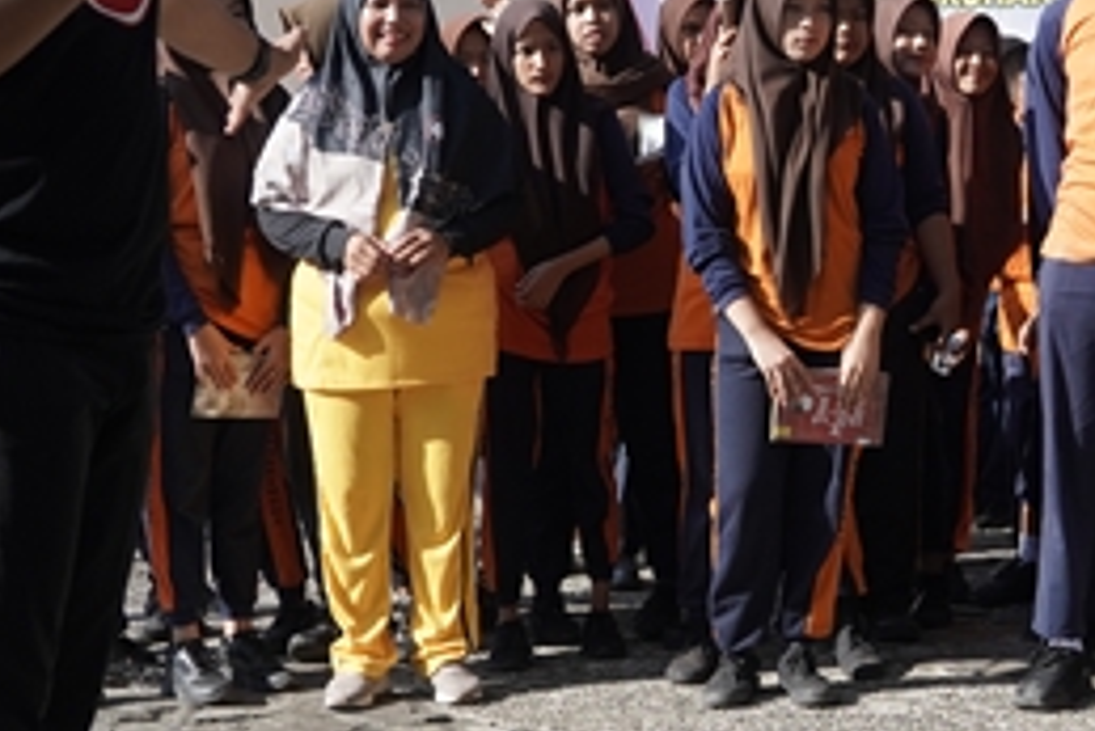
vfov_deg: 15.3
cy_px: 120
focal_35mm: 89
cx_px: 905
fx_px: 2708
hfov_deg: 22.5
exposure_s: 1/1600
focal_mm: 24
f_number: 4
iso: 320
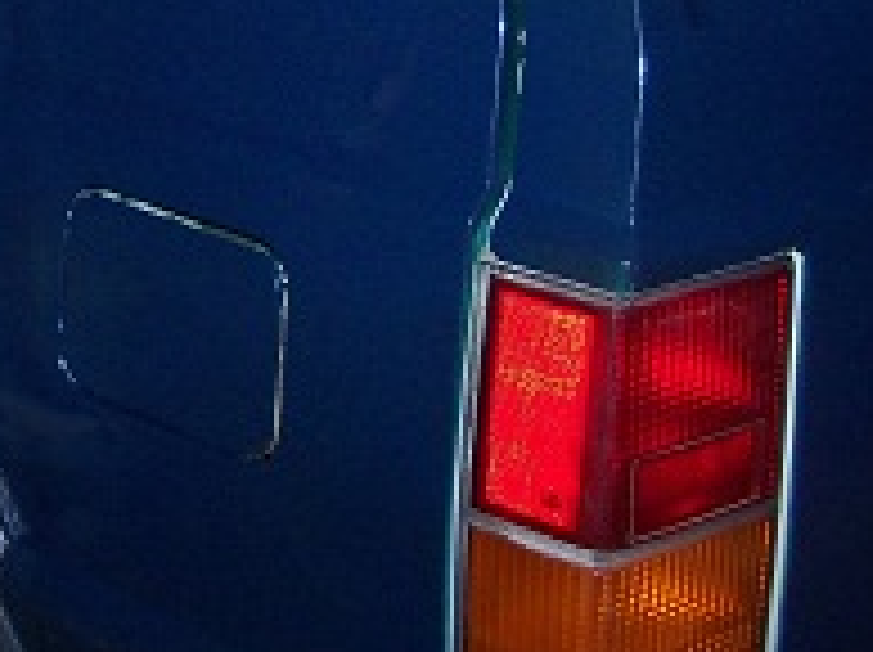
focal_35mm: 99
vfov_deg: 14.5
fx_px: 2494
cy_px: -110
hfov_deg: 18.5
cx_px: -256
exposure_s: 1/30
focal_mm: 6.2
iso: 200
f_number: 3.5
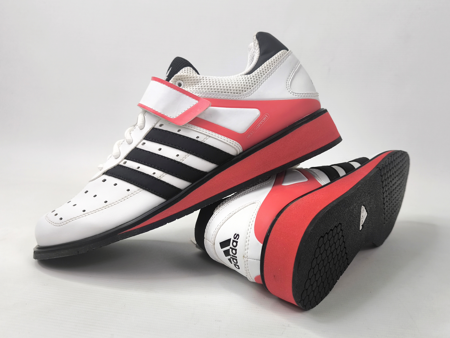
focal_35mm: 24
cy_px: 169
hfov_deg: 71.6
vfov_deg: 56.8
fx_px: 312
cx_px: 225
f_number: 1.9
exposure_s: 1/100
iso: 50
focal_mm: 6.92
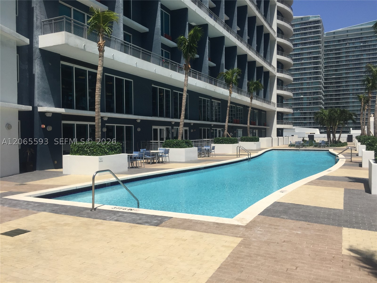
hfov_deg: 61.7
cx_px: 188
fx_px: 316
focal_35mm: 29
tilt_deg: +0.1
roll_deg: -0.9
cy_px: 142
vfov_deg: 48.2
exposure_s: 1/3049
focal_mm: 4.15
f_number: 2.2
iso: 32
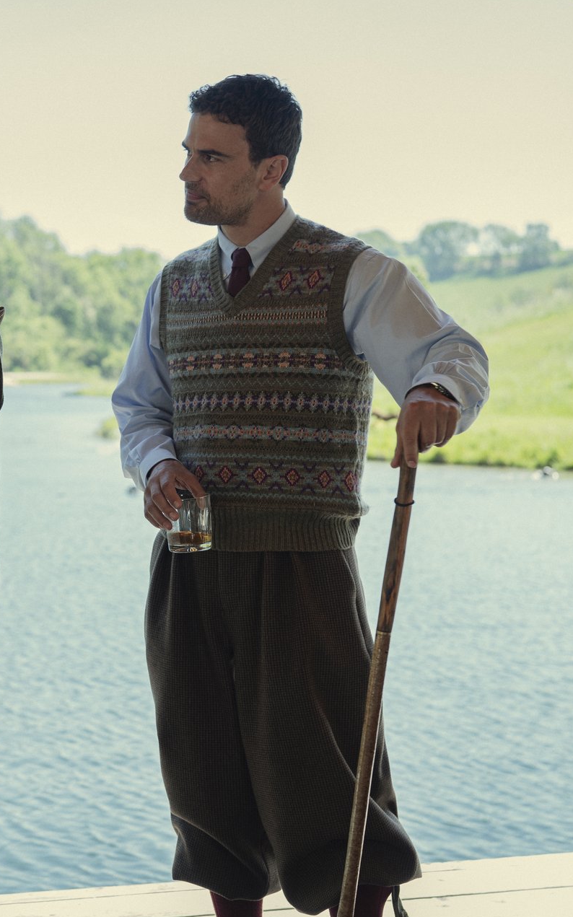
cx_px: 84
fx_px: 1925
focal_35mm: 77
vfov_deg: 26.8
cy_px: 459
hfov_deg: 16.8
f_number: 3.2
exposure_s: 1/200
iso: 100
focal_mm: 50
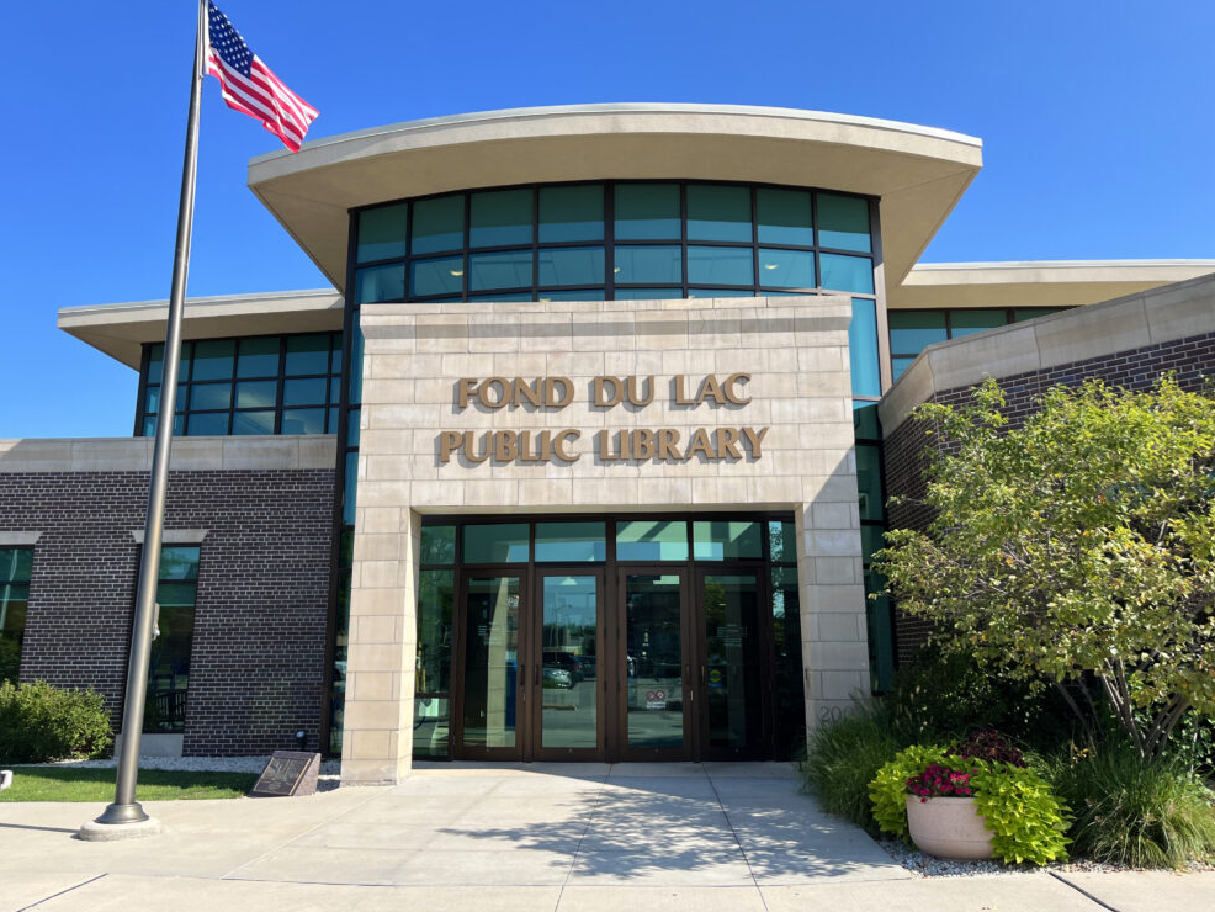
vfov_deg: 51.4
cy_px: 449
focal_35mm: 27
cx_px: 604
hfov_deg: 65.3
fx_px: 948
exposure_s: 1/2222
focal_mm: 5.1
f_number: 1.6
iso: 50
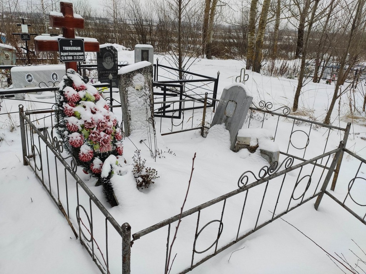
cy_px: 137
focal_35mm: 26
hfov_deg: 67.3
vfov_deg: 53.1
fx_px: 275
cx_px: 183
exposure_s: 1/534
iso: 112
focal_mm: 4.77
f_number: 1.75
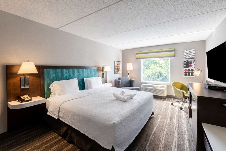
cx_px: 113
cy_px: 76
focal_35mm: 15
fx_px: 94
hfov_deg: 100.4
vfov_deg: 77.3
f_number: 8
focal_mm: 15
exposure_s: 1/250
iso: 400
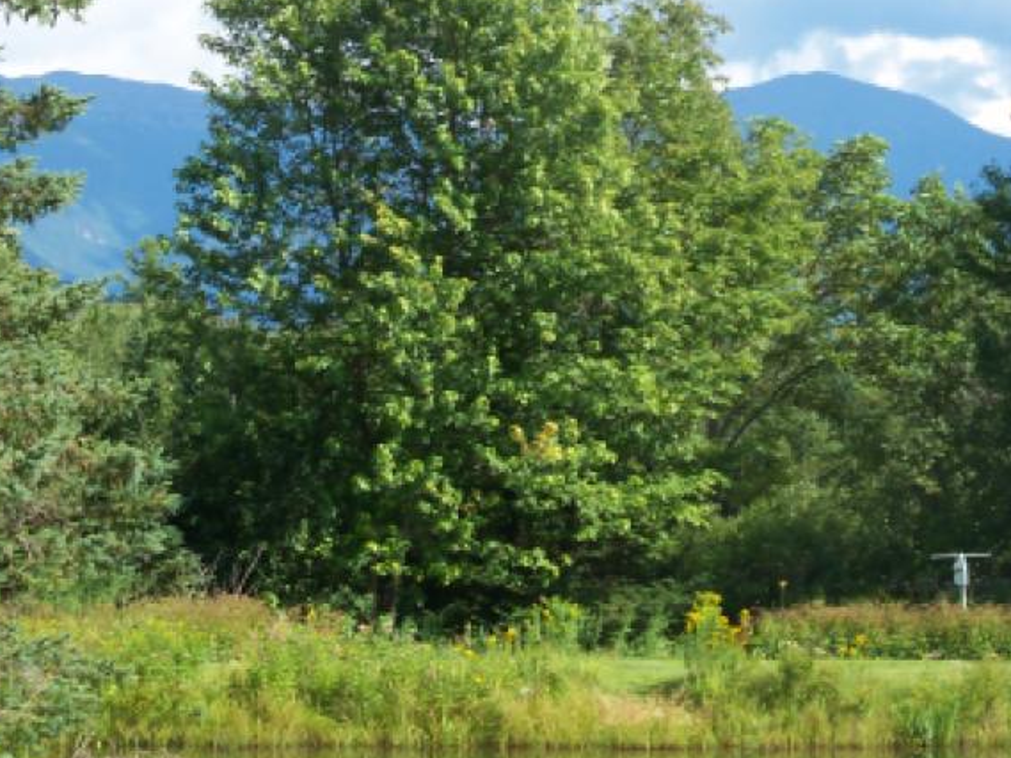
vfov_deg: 10.3
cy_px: 93
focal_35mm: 144
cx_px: 684
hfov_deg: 13.7
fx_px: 4207
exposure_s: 1/125
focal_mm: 14.2
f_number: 7.4
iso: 100
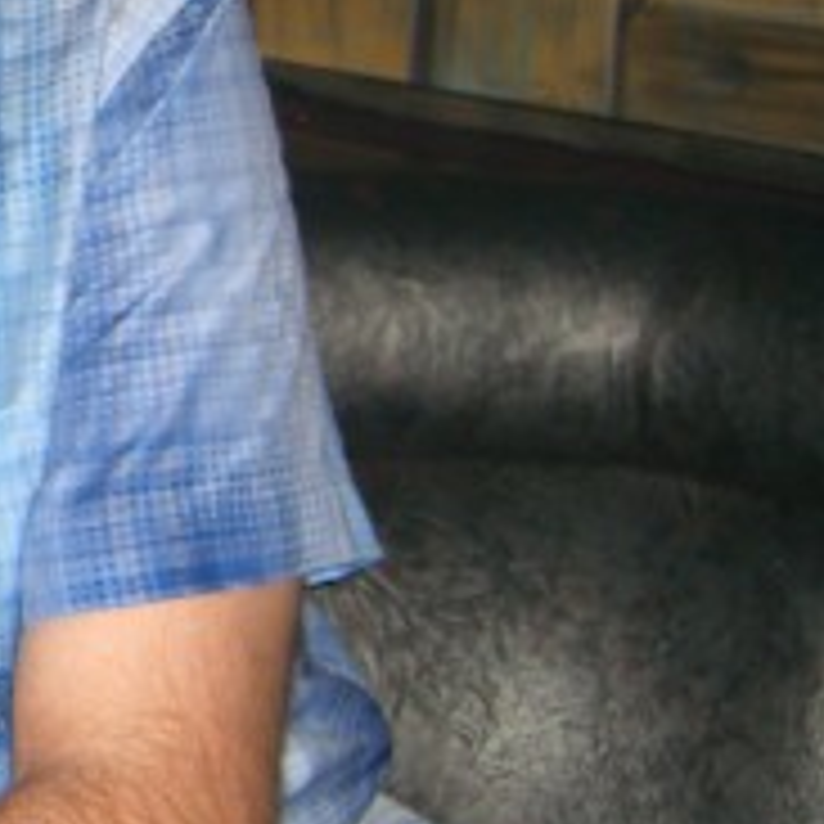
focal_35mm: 110
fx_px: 2962
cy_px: 90
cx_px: -482
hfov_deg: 14.5
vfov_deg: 15.7
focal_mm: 7.9
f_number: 2.8
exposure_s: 1/60
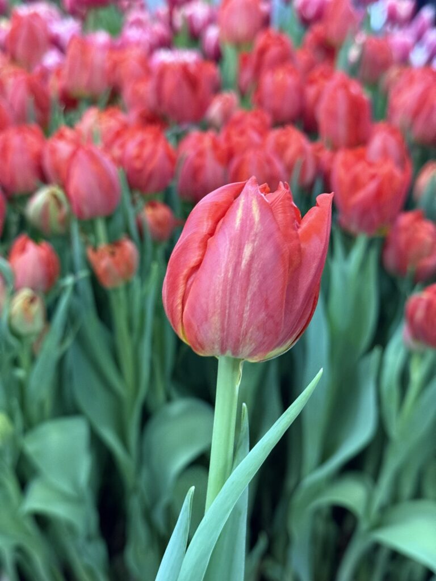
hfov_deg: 30.3
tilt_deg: -31.9
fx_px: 806
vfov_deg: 39.7
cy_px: 290
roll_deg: -4.4
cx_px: 218
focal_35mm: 48
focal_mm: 6.76
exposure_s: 1/33
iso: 320
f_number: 1.78
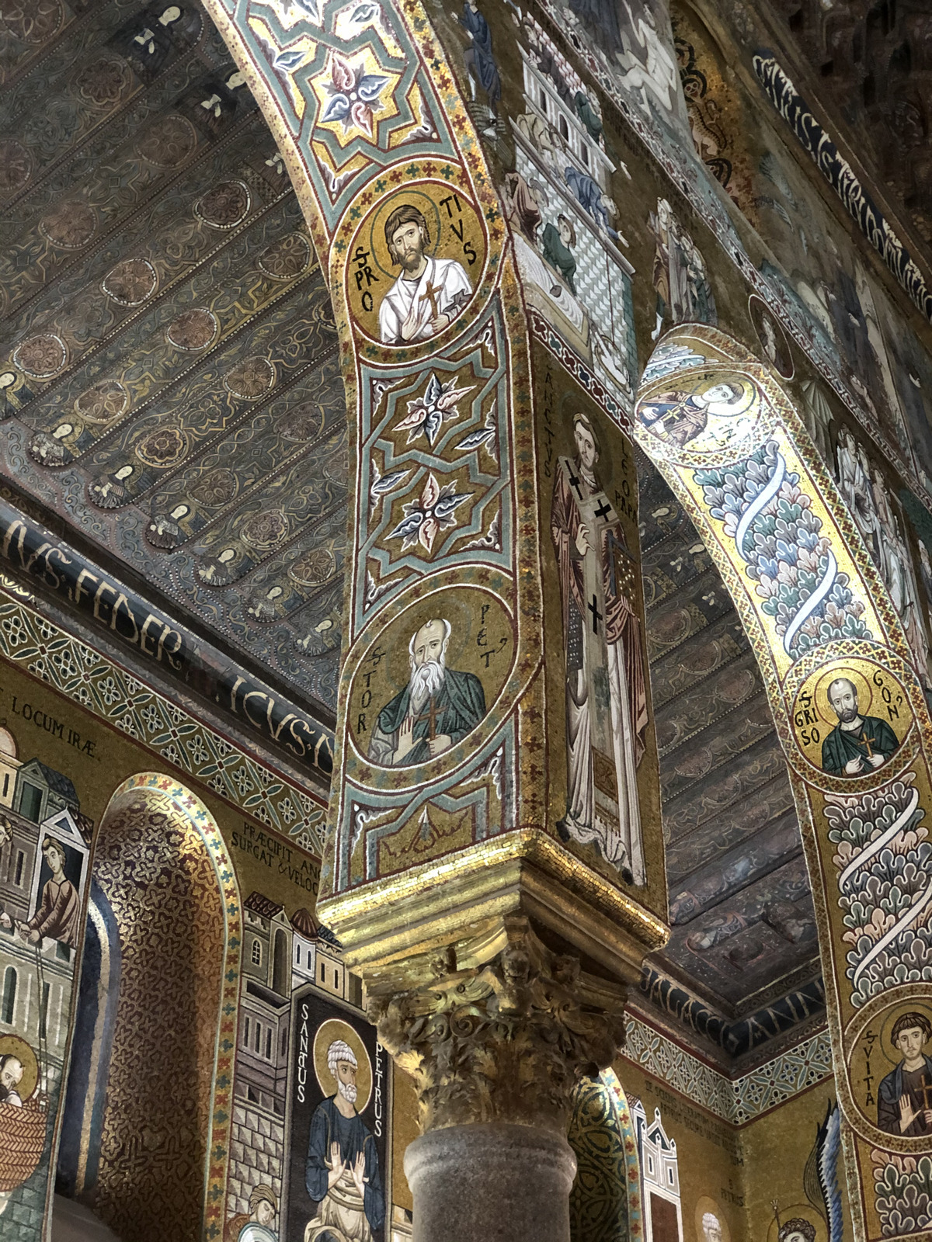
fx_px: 1867
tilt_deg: +37.0
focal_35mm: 52
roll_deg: +0.9
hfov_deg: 28.0
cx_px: 466
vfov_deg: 36.8
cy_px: 621
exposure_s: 1/8
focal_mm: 6
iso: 160
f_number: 2.4
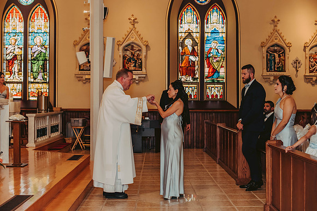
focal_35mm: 52
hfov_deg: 37.9
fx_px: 461
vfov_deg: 25.8
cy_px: 106
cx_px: 158
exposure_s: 1/125
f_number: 2.8
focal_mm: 50
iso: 800
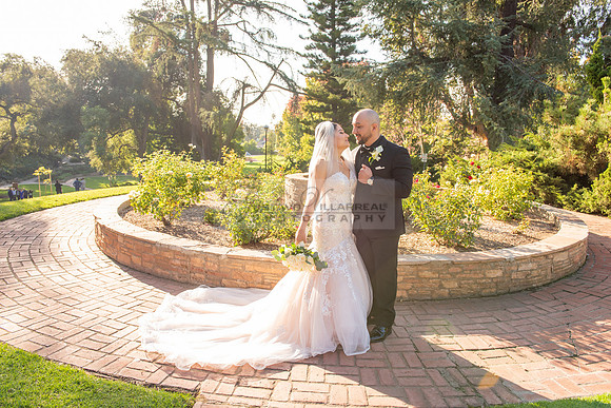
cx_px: 306
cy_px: 204
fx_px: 475
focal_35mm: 28
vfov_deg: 46.4
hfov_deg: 65.5
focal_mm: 28
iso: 200
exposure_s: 1/250
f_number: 5.6
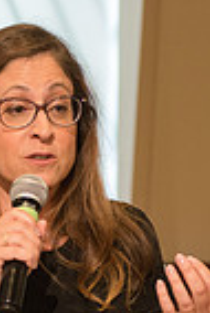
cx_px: 55
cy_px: 368
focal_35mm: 272
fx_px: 2374
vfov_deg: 7.5
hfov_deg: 5.1
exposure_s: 1/400
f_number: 4
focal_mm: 86
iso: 2500
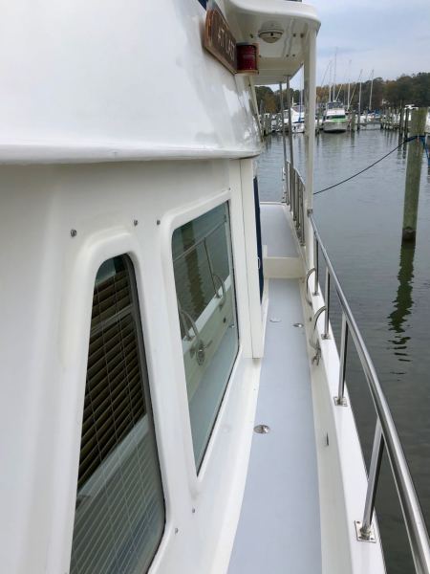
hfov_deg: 49.7
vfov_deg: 63.4
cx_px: 215
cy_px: 287
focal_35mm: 28
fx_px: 464
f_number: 1.8
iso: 20
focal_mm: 3.99
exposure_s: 1/706
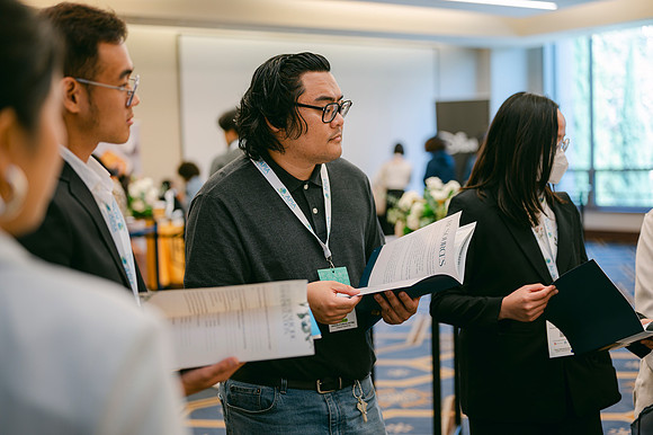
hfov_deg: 39.6
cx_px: 326
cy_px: 218
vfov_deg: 27.0
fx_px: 906
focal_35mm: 50
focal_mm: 50
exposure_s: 1/125
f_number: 2
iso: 125
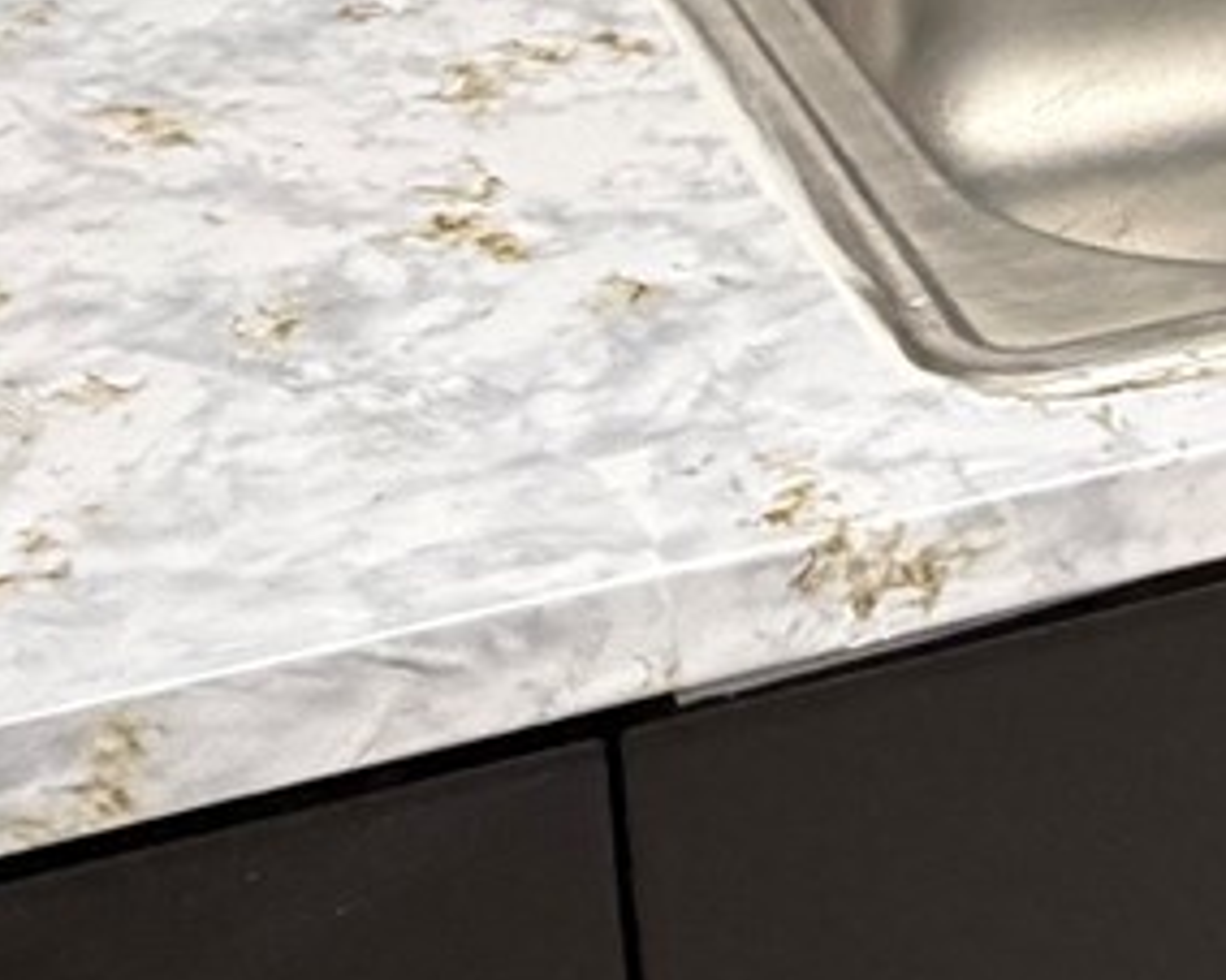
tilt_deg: -20.2
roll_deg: +2.7
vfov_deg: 19.3
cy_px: -13
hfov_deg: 23.4
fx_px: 2793
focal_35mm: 77
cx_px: 1304
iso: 250
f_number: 2.2
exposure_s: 1/60
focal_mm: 2.22
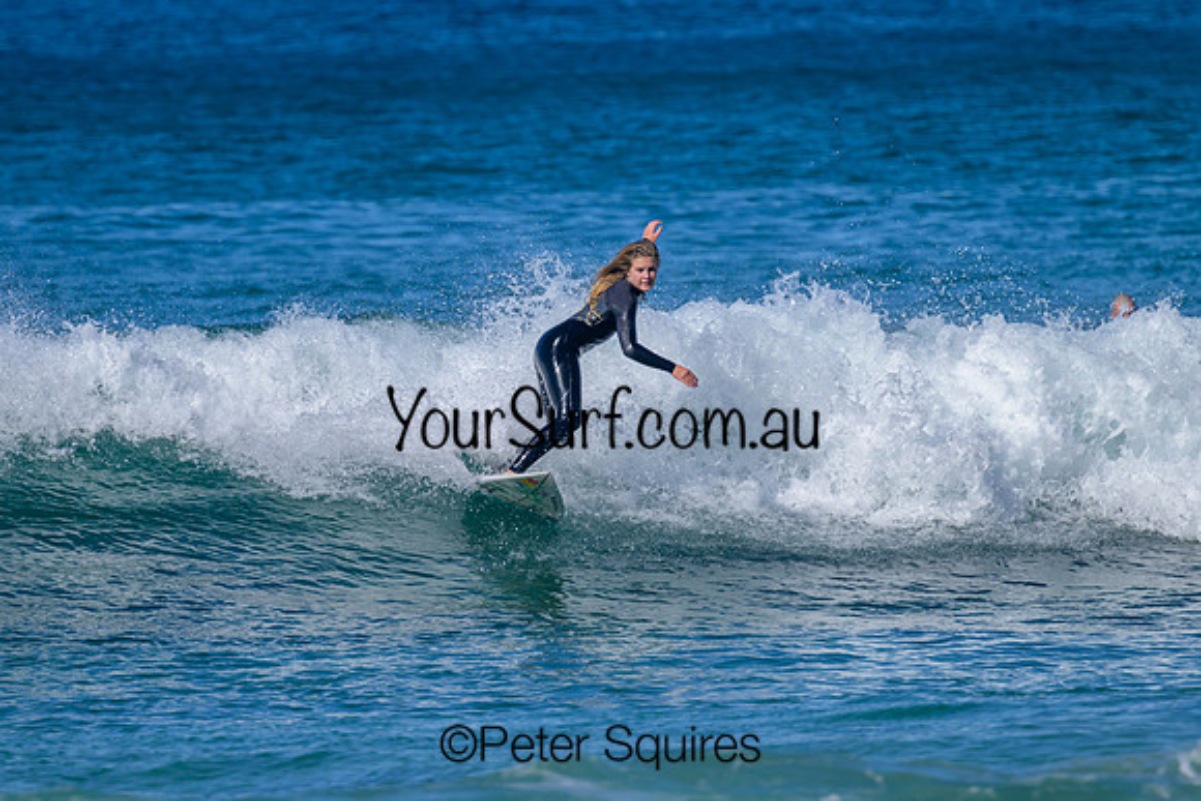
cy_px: 420
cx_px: 548
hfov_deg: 2.7
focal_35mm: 770
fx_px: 25698
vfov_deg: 1.8
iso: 320
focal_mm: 560
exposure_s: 1/2000
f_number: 8
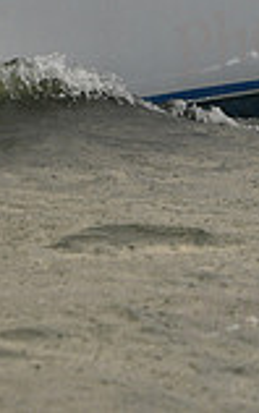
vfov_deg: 5.9
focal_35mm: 356
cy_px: -90
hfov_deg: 3.7
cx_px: 42
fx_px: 4013
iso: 400
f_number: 4
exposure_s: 1/500
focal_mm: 95
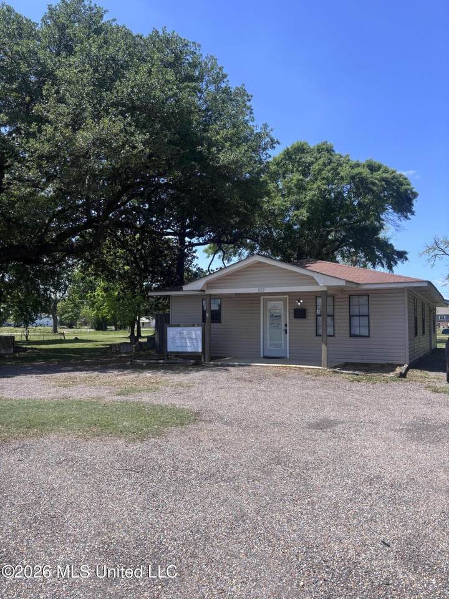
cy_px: 300
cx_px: 224
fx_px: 450
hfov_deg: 53.1
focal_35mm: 26
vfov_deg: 67.3
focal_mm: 5.96
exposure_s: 1/2398
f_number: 1.6
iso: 50
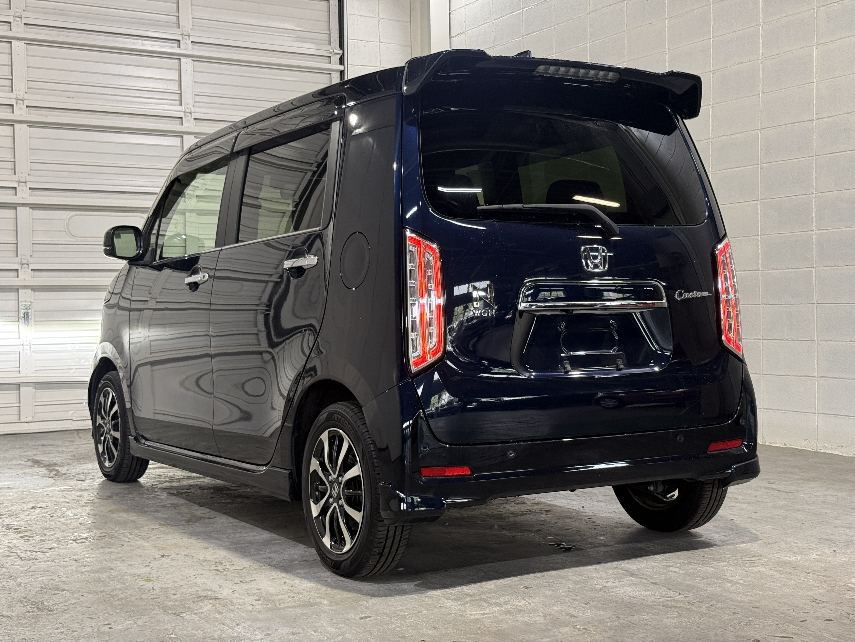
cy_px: 321
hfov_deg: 39.7
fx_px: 1186
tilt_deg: -0.8
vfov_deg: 30.3
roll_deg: +0.7
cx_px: 428
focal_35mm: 48
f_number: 1.78
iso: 200
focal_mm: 6.76
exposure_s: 1/60
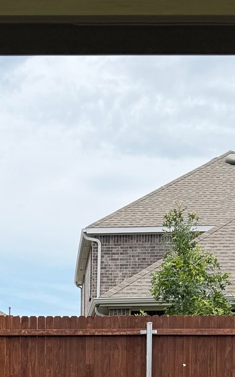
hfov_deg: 14.9
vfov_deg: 21.7
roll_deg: +0.2
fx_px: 892
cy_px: 480
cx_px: 26
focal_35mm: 87
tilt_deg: -3.0
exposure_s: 1/3953
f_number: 1.78
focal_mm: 6.76
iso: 80
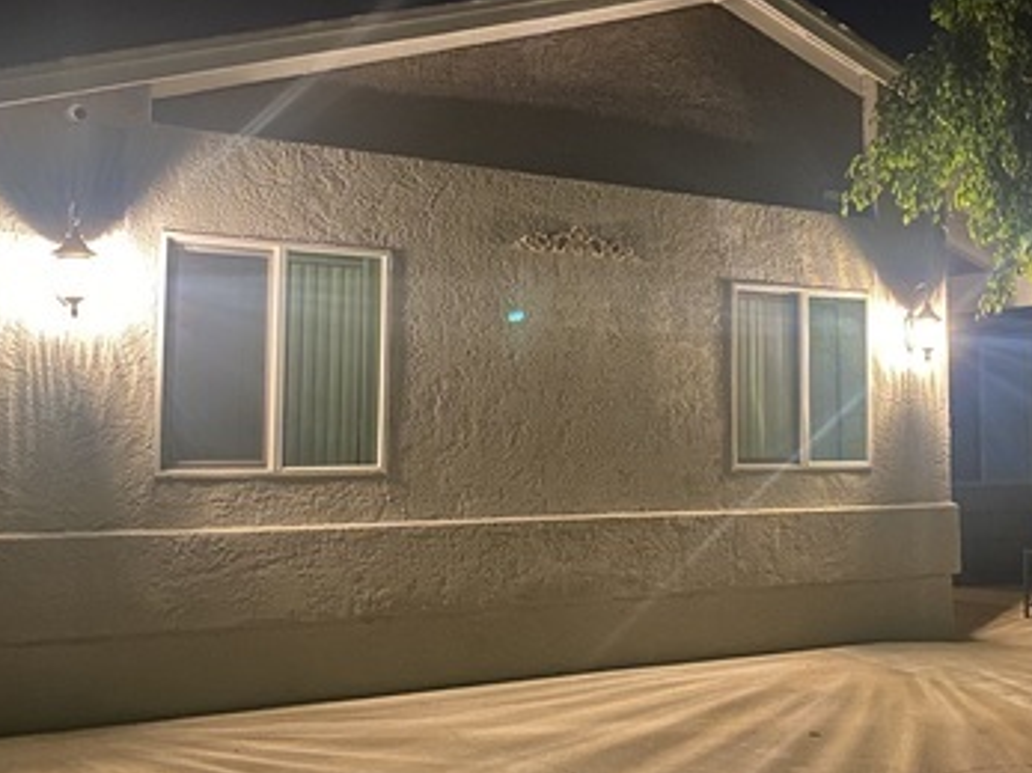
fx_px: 1490
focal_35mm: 50
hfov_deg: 37.6
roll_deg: +0.2
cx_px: 724
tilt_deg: +5.3
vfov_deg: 29.0
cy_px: 306
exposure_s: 1/8
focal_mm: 4.25
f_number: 1.8
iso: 640
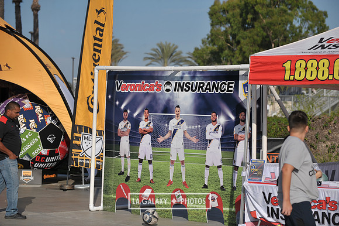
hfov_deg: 18.6
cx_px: 170
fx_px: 1035
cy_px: 113
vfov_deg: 12.4
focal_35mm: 110
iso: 250
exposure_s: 1/4000
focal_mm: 110
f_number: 4.5
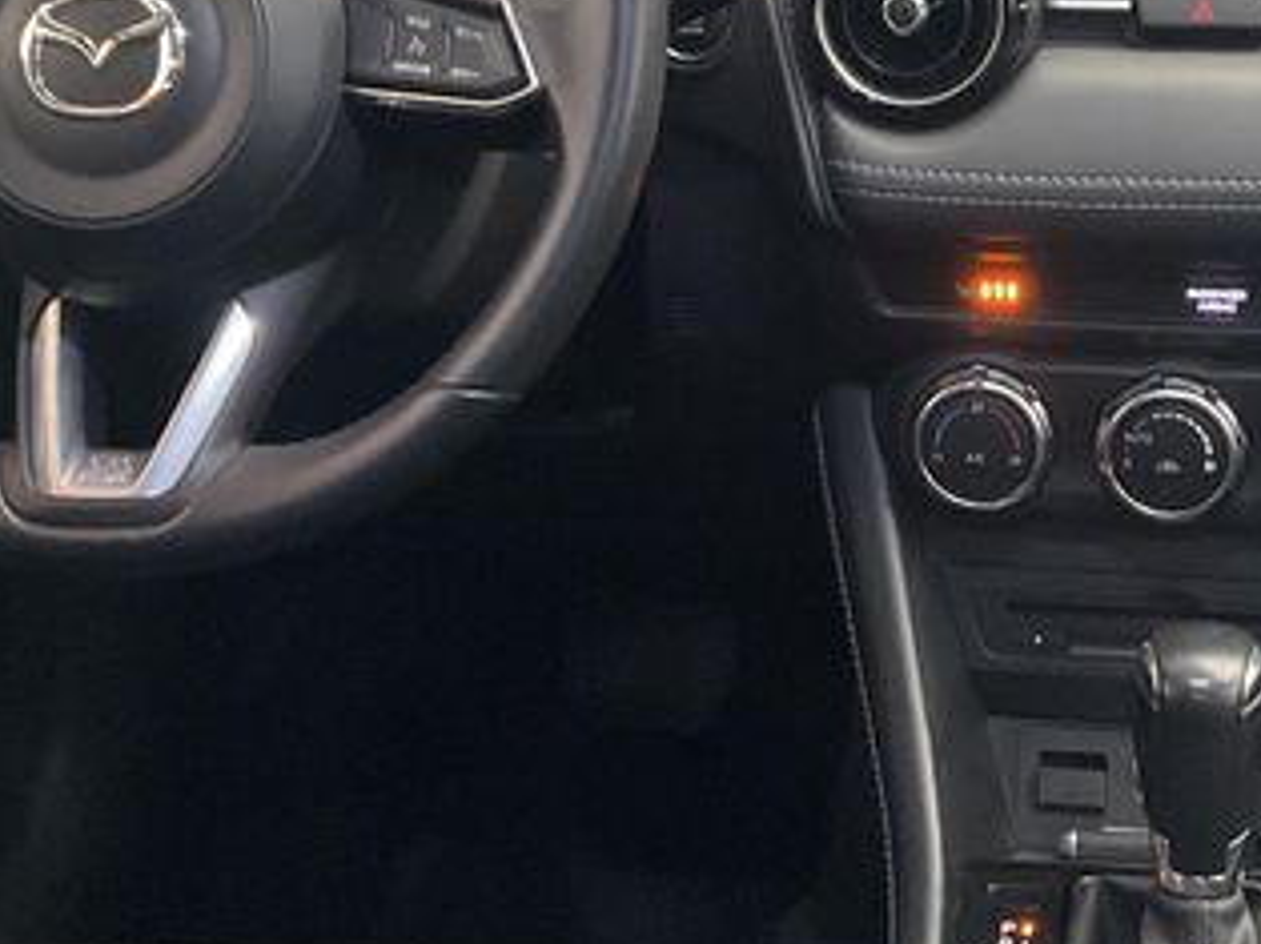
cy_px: 213
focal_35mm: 74
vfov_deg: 19.7
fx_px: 2694
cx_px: 892
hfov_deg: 26.1
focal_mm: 3
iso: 320
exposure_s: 1/48
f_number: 1.8
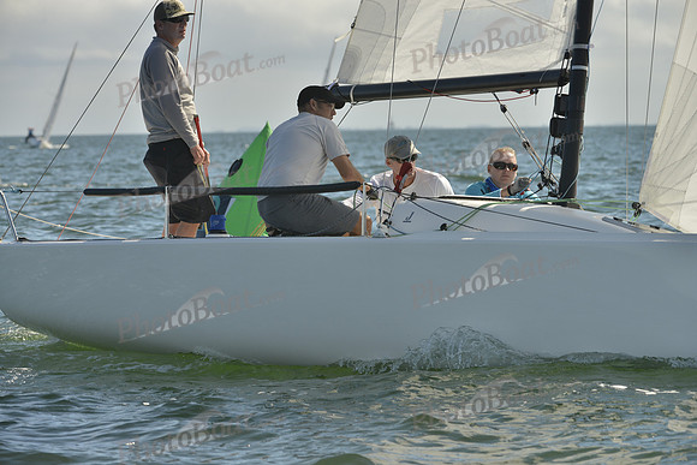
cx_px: 348
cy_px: 232
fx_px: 4067
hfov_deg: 9.8
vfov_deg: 6.5
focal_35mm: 210
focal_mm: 210
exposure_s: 1/800
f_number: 9
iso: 280
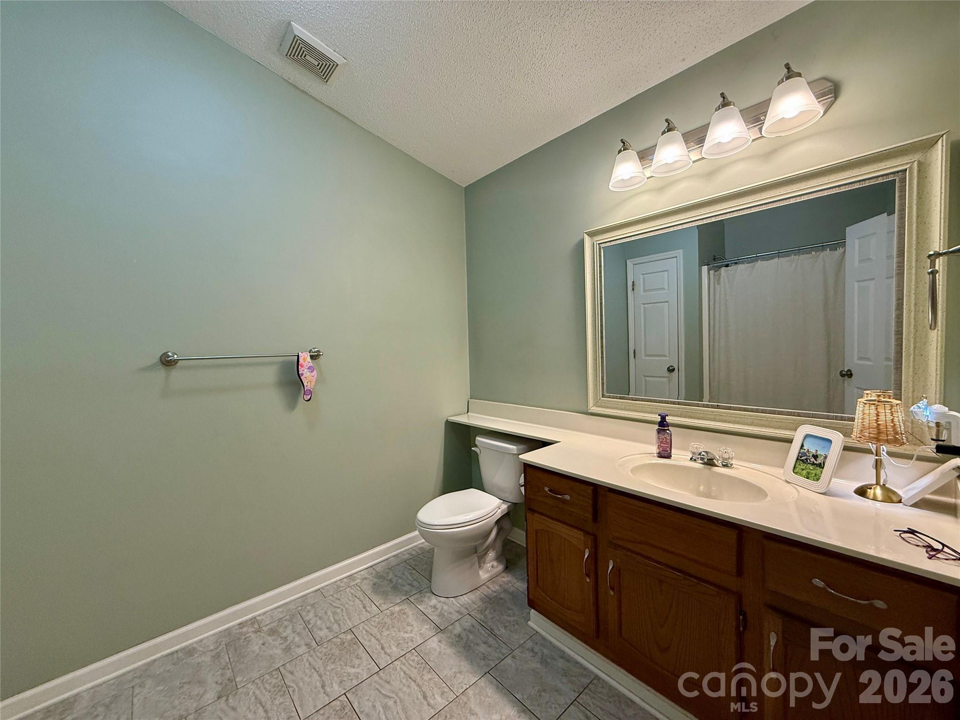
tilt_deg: -1.7
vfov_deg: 85.7
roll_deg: +1.4
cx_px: 480
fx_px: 388
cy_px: 360
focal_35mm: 14
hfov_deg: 102.1
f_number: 2.2
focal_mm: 2.22
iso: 200
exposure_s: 1/120
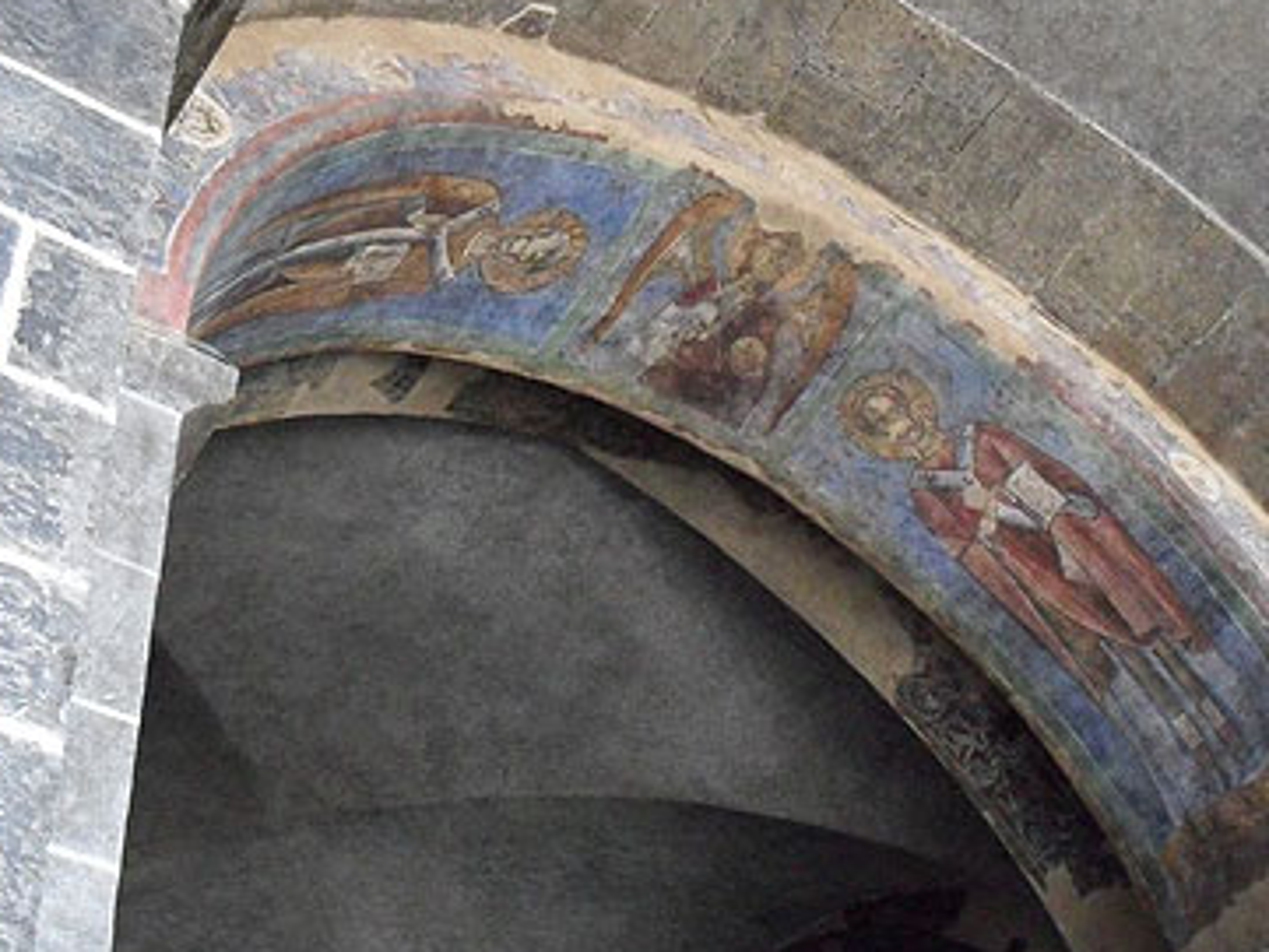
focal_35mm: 61
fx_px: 2237
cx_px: 766
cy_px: 462
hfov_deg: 31.6
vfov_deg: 24.0
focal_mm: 8.7
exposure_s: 1/30
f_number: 3.9
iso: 800
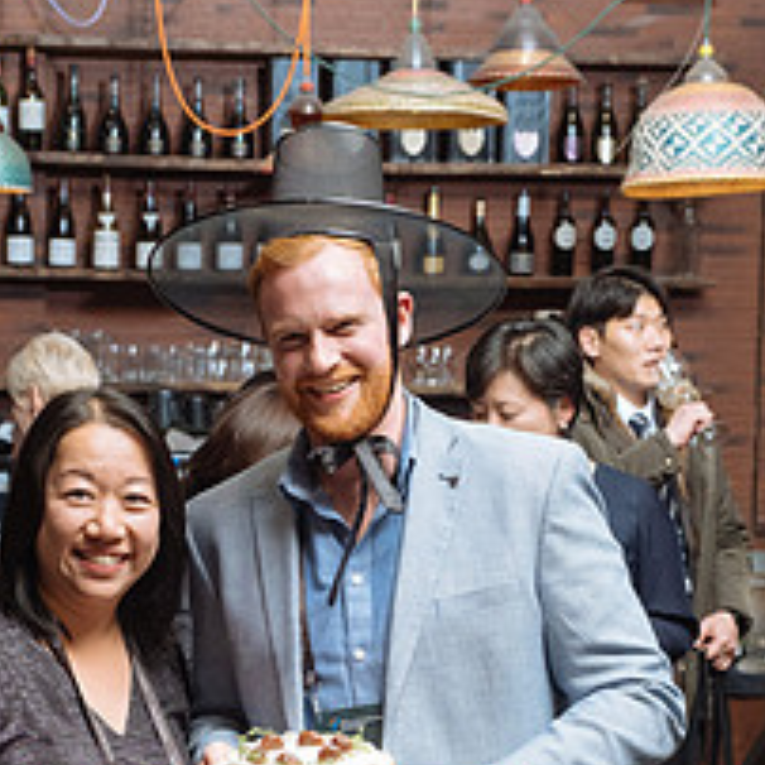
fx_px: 2125
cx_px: 254
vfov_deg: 20.2
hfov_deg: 20.3
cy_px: 583
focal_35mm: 85
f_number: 3.2
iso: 1600
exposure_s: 1/125
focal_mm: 30.2
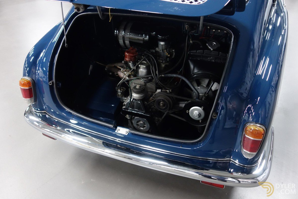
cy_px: 100
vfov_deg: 45.0
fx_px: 240
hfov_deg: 63.7
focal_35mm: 29
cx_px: 149
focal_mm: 10.77
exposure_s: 1/30
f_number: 2
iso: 640
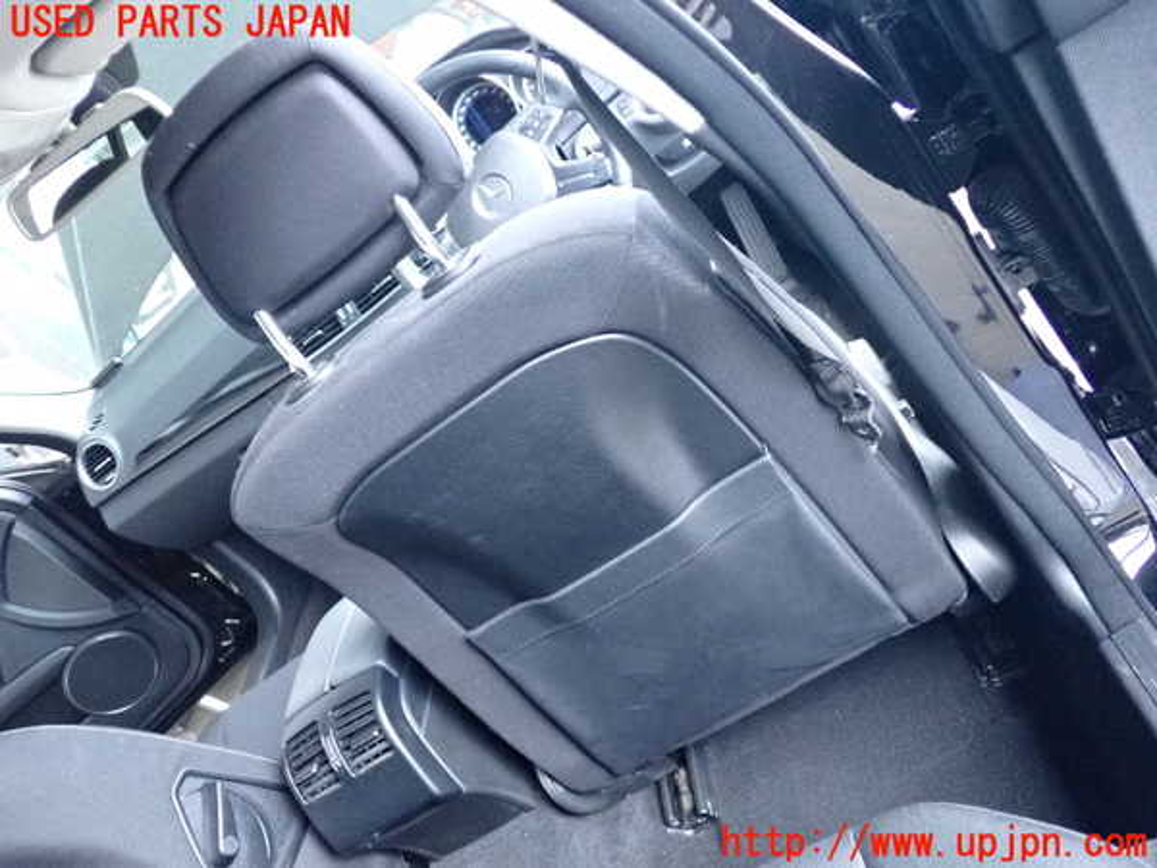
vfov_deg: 46.8
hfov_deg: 60.0
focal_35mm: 30
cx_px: 578
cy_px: 434
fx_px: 1003
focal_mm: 5.4
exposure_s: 1/125
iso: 2500
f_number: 2.3
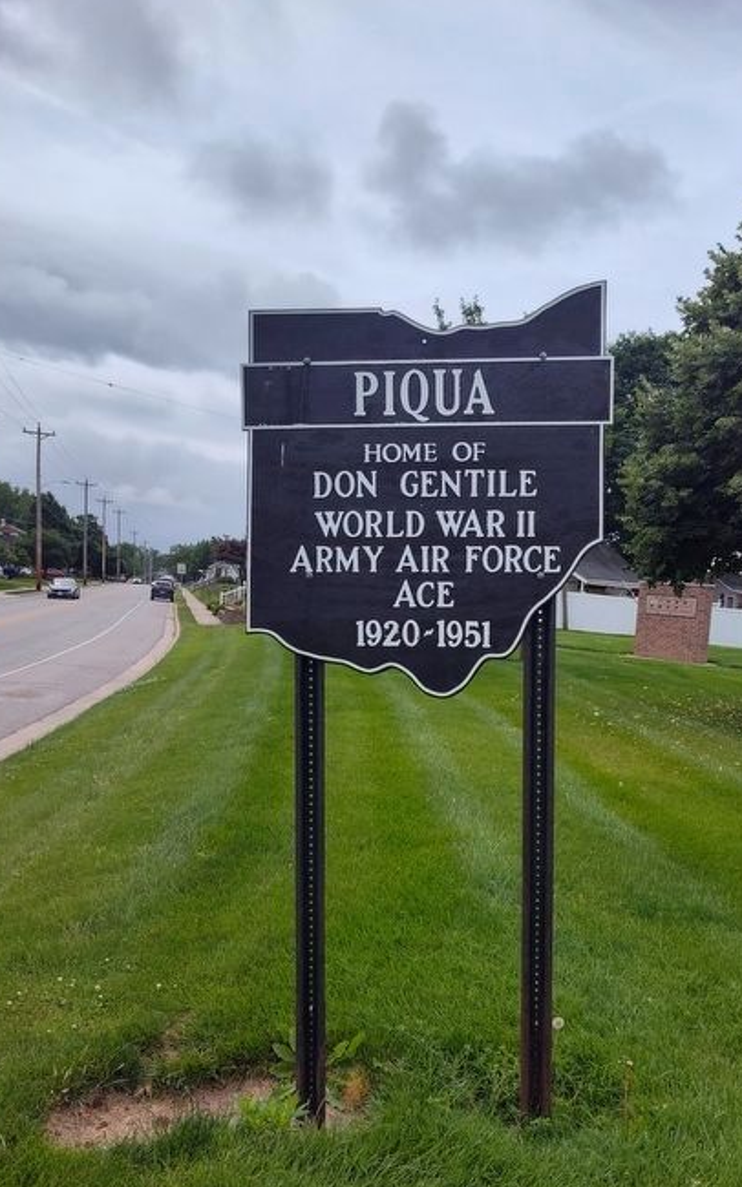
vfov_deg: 62.4
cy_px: 709
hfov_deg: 41.7
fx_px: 971
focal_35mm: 30
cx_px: 437
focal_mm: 5.56
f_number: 1.8
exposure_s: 1/3349
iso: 100
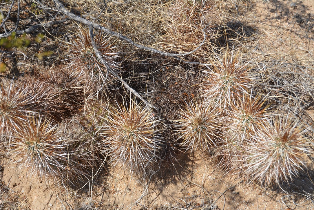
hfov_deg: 24.6
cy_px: 105
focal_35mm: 82
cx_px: 157
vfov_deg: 16.6
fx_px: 720
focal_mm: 55
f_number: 6.3
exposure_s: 1/1600
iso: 400
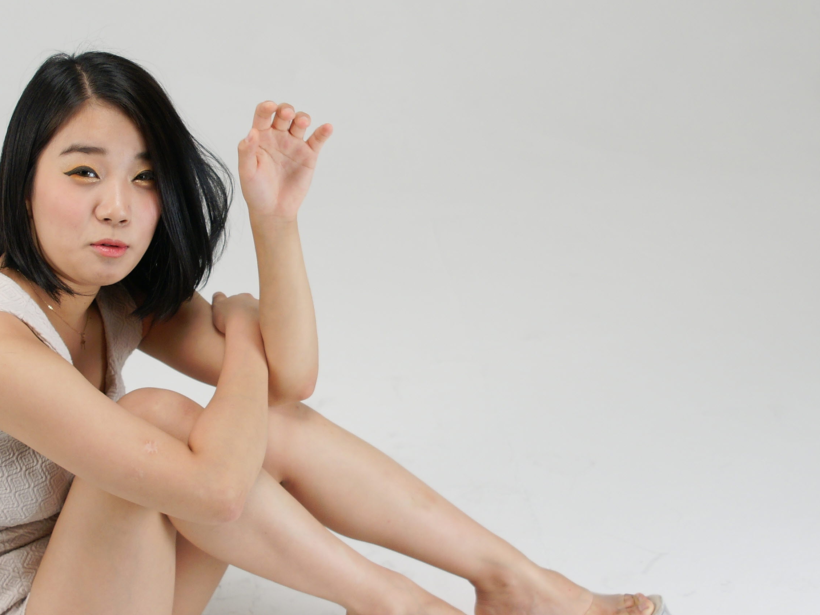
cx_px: 360
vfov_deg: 20.7
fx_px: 1682
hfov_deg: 27.4
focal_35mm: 71
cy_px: 290
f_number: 2.8
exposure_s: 1/125
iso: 250
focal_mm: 26
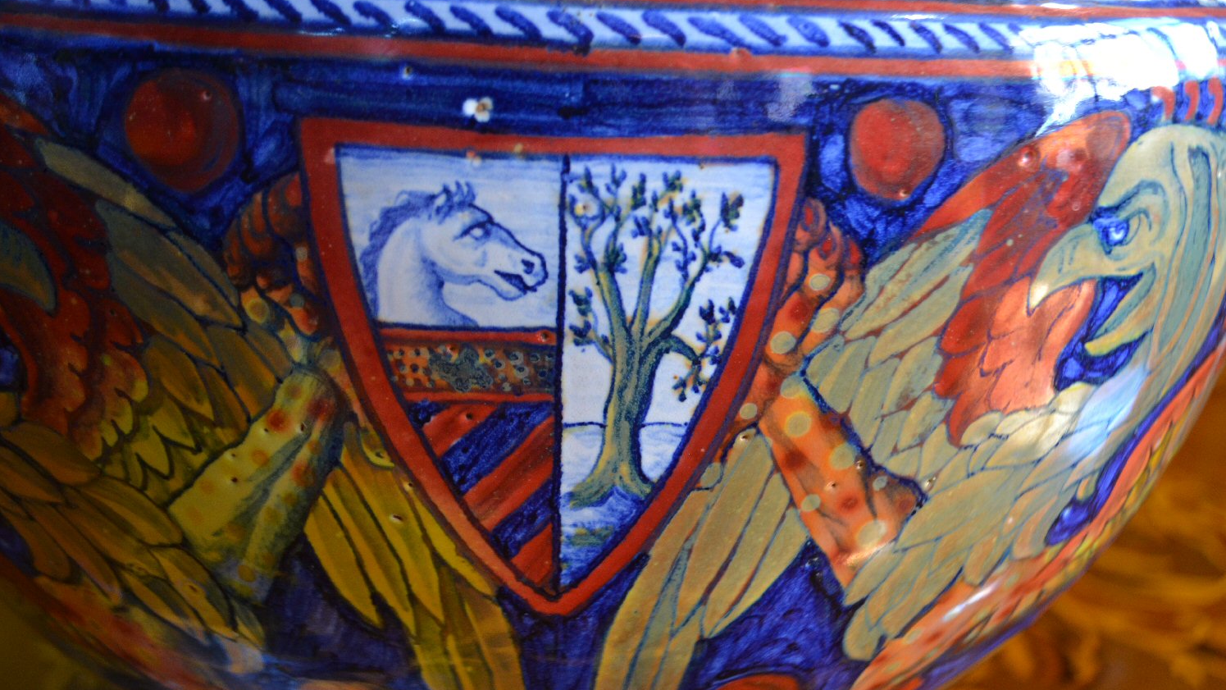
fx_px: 1333
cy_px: 319
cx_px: 614
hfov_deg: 49.4
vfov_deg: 29.0
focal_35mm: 41
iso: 1100
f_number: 4.2
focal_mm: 26
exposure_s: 1/60
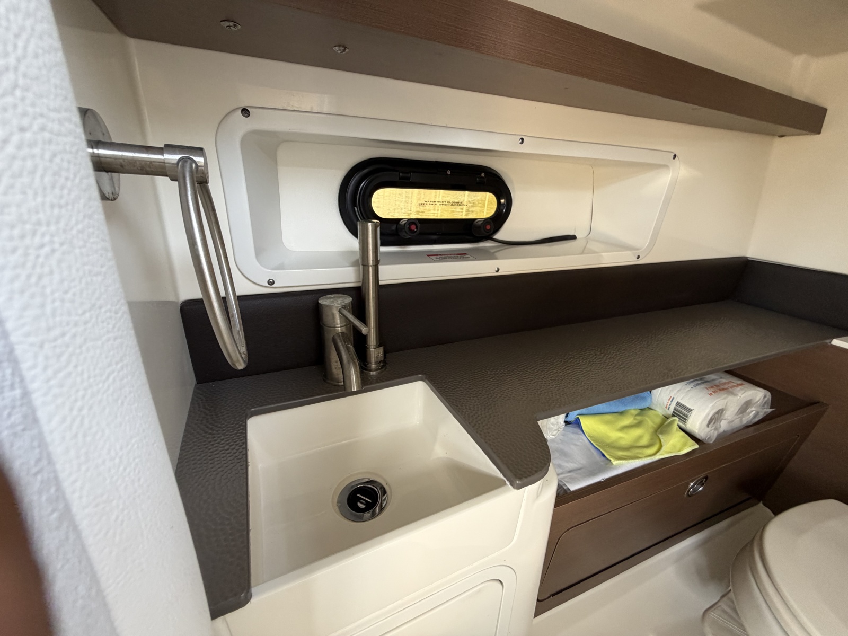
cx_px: 424
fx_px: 343
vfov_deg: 85.7
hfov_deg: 102.1
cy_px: 318
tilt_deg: -21.4
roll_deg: -3.6
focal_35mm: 14
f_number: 2.2
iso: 250
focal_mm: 2.22
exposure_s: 1/121
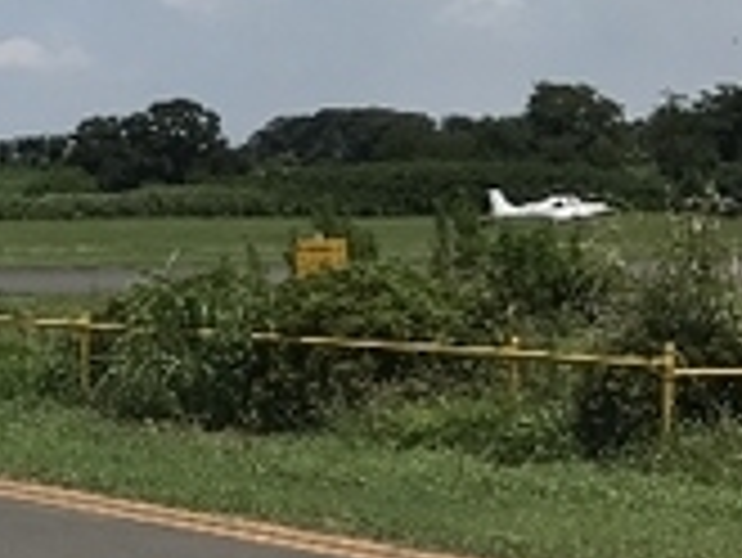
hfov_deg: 12.7
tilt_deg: -2.4
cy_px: 338
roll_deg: +0.5
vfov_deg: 10.9
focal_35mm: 136
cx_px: -729
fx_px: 2917
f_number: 1.8
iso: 20
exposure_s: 1/4367
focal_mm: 3.99
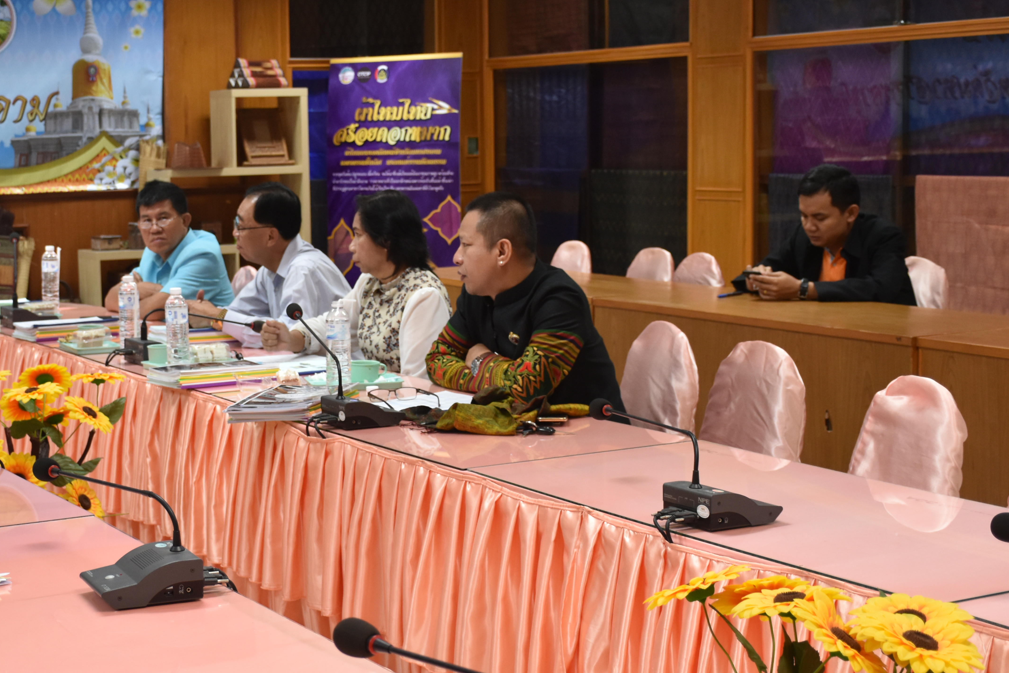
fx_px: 1766
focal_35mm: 63
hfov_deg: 31.6
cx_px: 312
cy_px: 339
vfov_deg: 21.6
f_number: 4
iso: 800
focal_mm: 30
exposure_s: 1/60
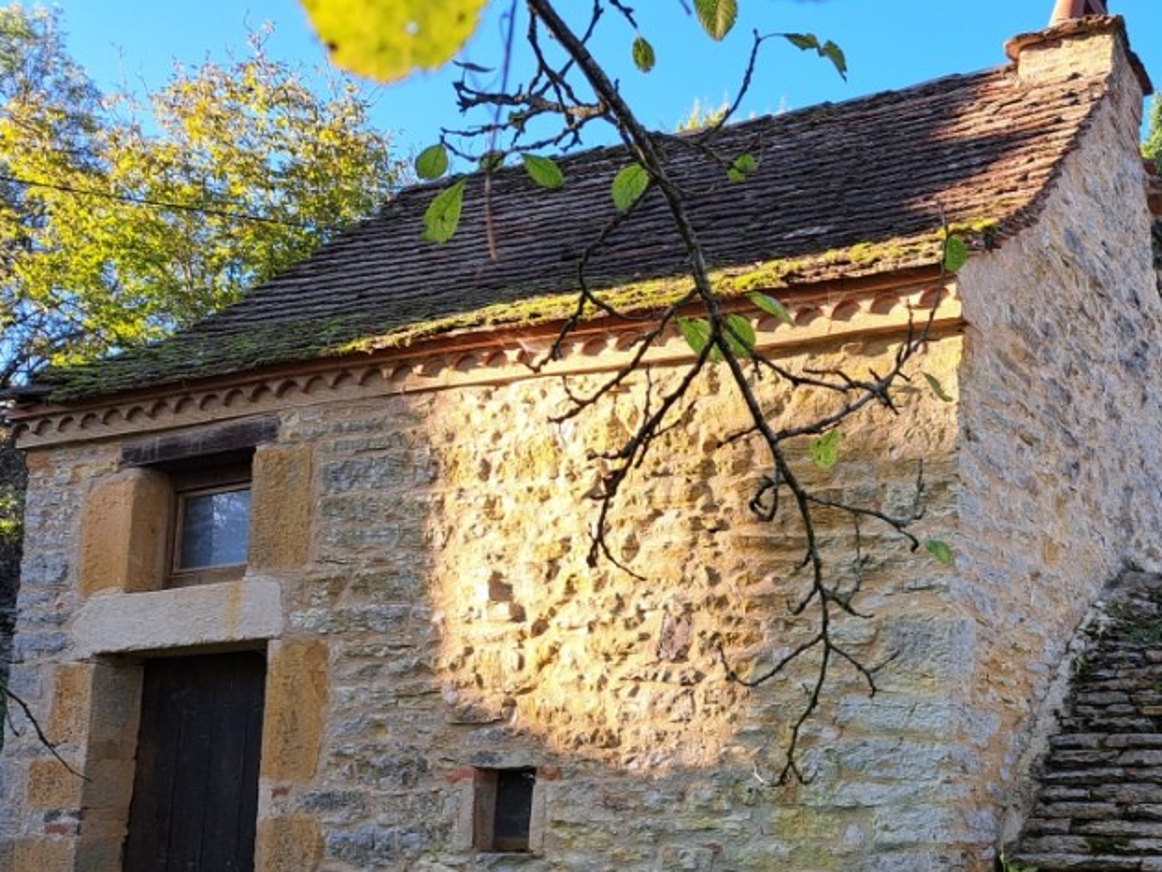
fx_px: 1310
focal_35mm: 39
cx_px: 931
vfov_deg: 36.3
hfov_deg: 45.4
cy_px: 612
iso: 50
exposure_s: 1/177
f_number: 1.8
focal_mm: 5.23
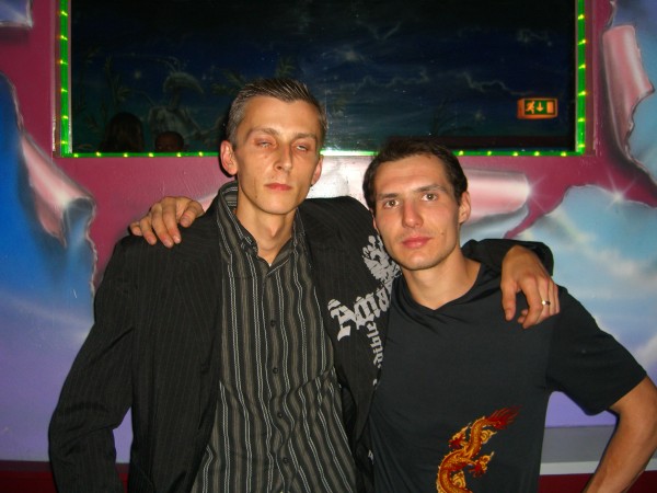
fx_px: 721
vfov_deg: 37.7
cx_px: 328
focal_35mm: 38
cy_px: 246
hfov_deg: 49.0
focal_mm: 7.9
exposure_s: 1/60
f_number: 2.8
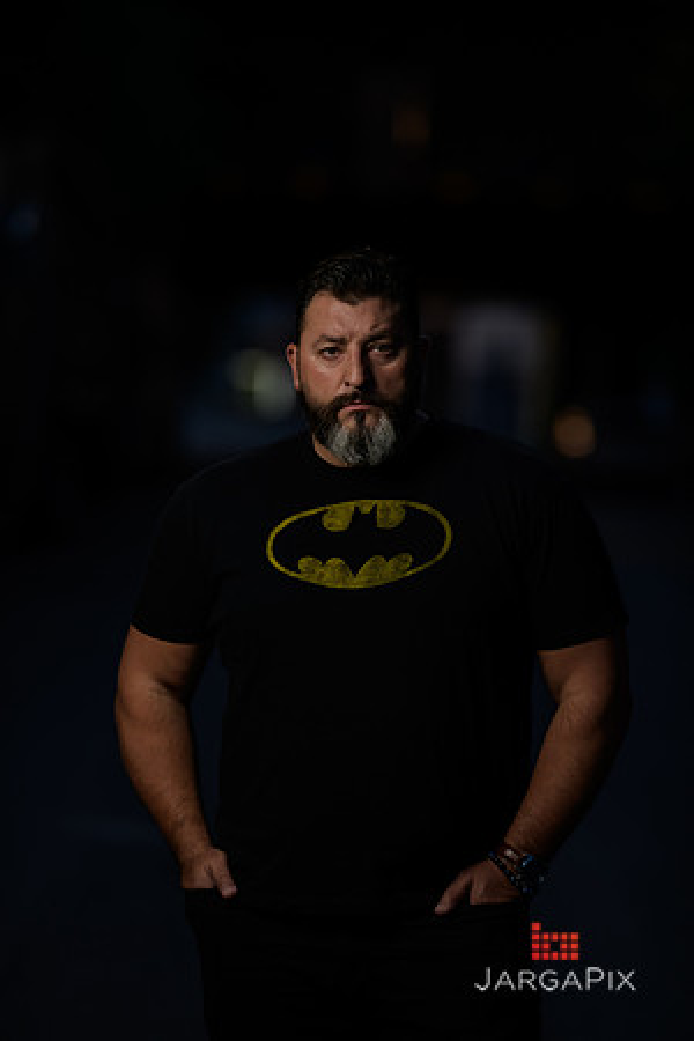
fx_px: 3903
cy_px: 520
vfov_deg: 15.2
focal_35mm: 135
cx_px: 347
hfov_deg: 10.2
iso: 200
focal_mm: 135
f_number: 2
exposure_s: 1/125
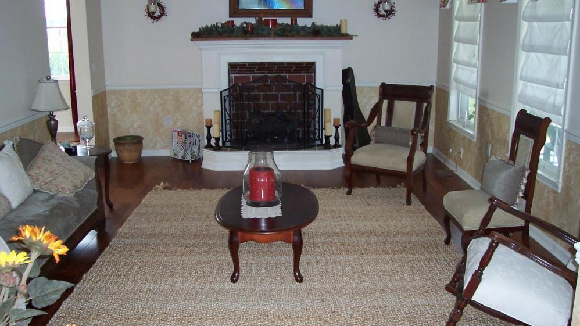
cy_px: 165
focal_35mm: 38
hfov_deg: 52.8
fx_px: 584
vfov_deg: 31.2
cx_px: 283
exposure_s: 1/60
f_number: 2.7
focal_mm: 5.6
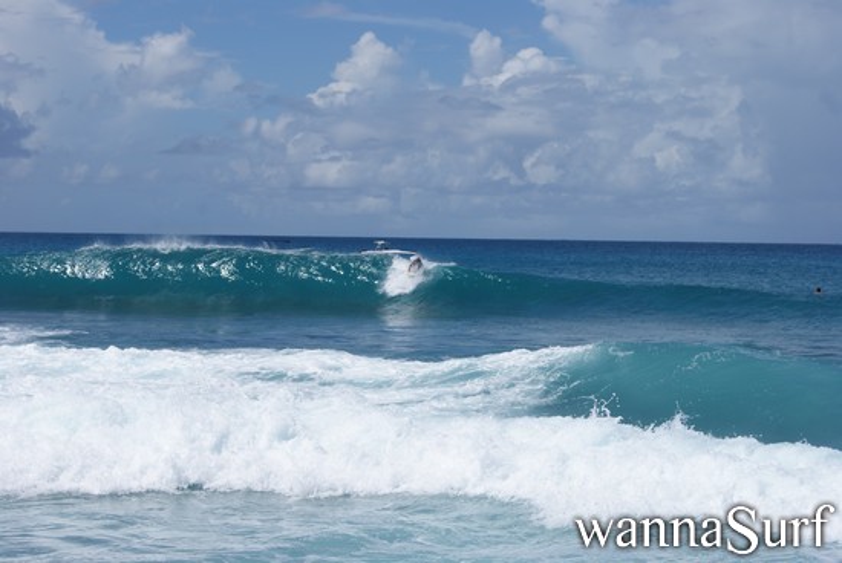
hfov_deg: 24.6
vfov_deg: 16.6
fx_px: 1932
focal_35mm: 82
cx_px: 421
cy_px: 282
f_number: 11
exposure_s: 1/400
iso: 100
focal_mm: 55
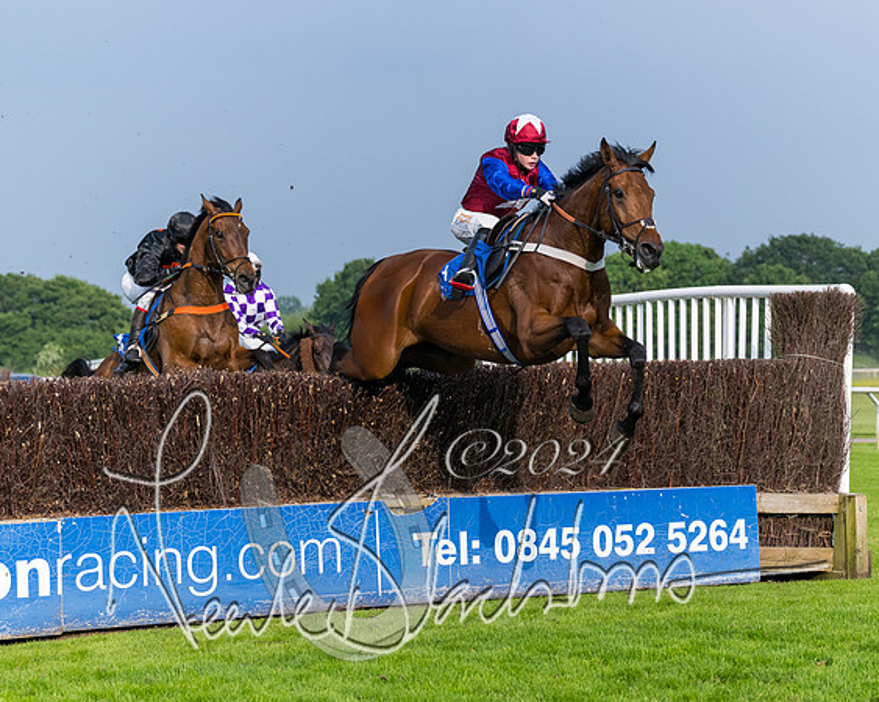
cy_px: 327
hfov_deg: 18.1
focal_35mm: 106
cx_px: 495
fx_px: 2752
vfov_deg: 14.5
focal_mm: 70
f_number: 4
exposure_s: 1/4000
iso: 400
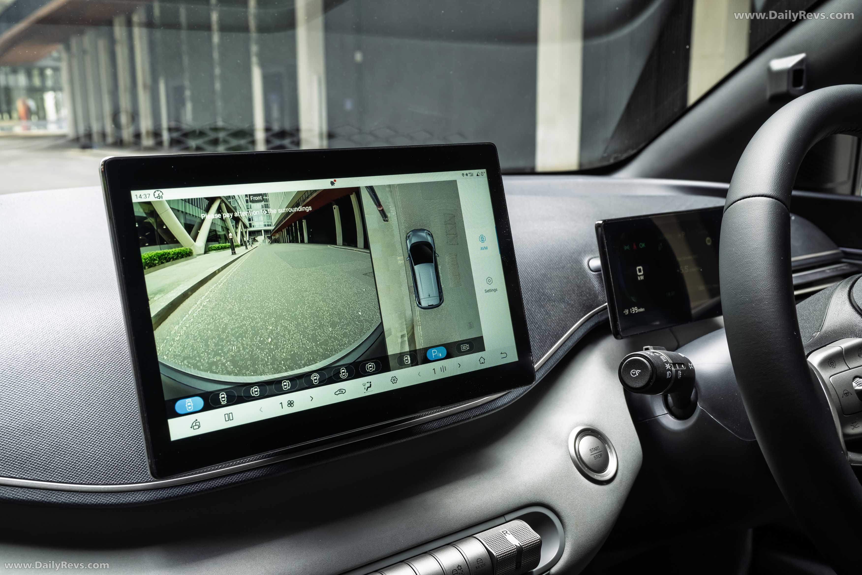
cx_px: 431
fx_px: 814
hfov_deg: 55.8
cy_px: 288
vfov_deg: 38.9
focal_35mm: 34
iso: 400
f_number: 9
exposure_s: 1/5
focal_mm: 34
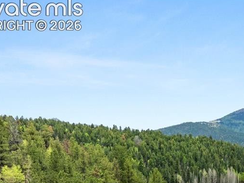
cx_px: 297
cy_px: 230
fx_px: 479
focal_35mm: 68
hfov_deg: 25.5
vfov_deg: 20.0
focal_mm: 12.29
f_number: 8
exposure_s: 1/160
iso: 100
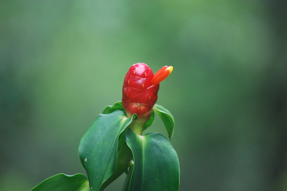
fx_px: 3603
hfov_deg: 4.6
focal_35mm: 452
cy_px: 95
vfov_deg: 3.0
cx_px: 144
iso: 800
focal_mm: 300
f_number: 5.6
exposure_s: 1/320
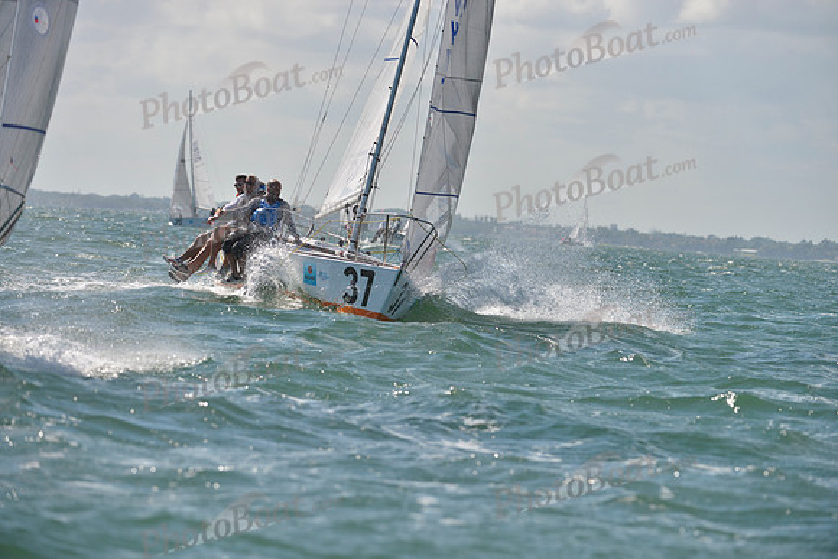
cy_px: 280
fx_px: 4656
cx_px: 419
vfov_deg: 6.9
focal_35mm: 200
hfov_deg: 10.3
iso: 280
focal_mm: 200
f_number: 5.6
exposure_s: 1/2500
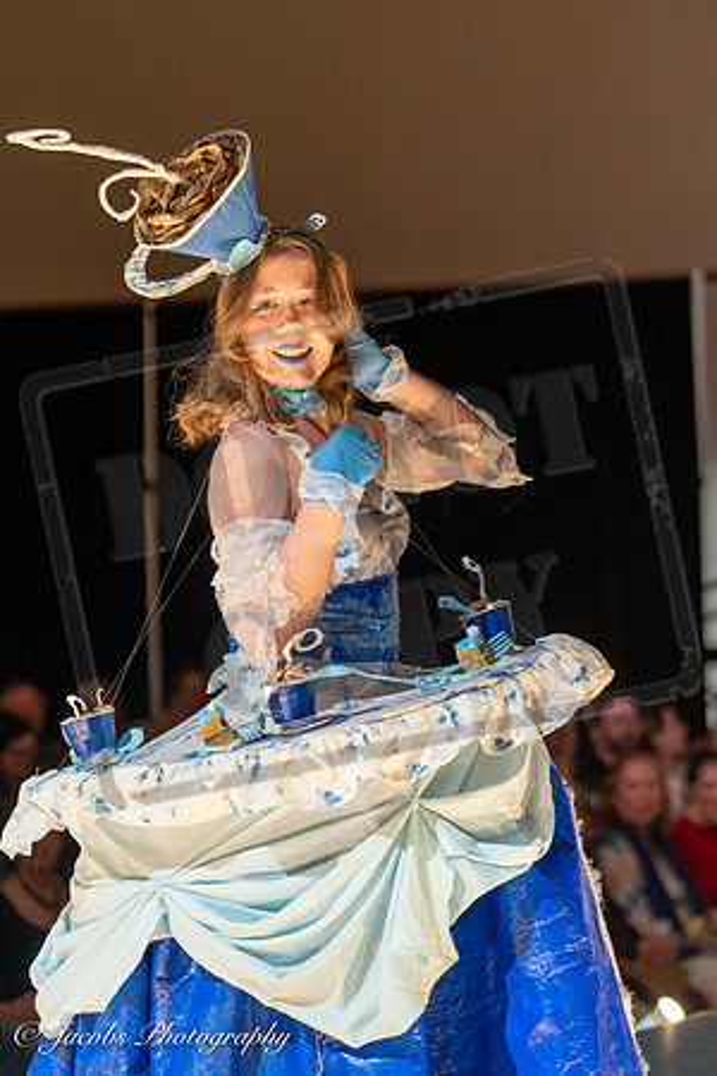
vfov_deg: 16.7
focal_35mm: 123
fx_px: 3674
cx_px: 358
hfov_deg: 11.1
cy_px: 538
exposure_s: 1/200
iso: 1600
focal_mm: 123
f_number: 4
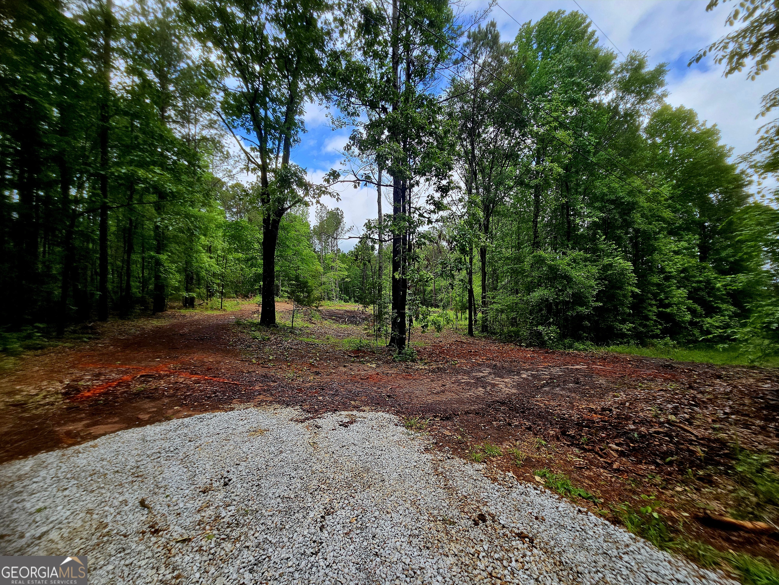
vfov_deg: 89.9
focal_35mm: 13
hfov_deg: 106.2
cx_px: 390
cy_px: 292
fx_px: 293
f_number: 2.2
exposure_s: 1/833
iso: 50
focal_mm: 2.2
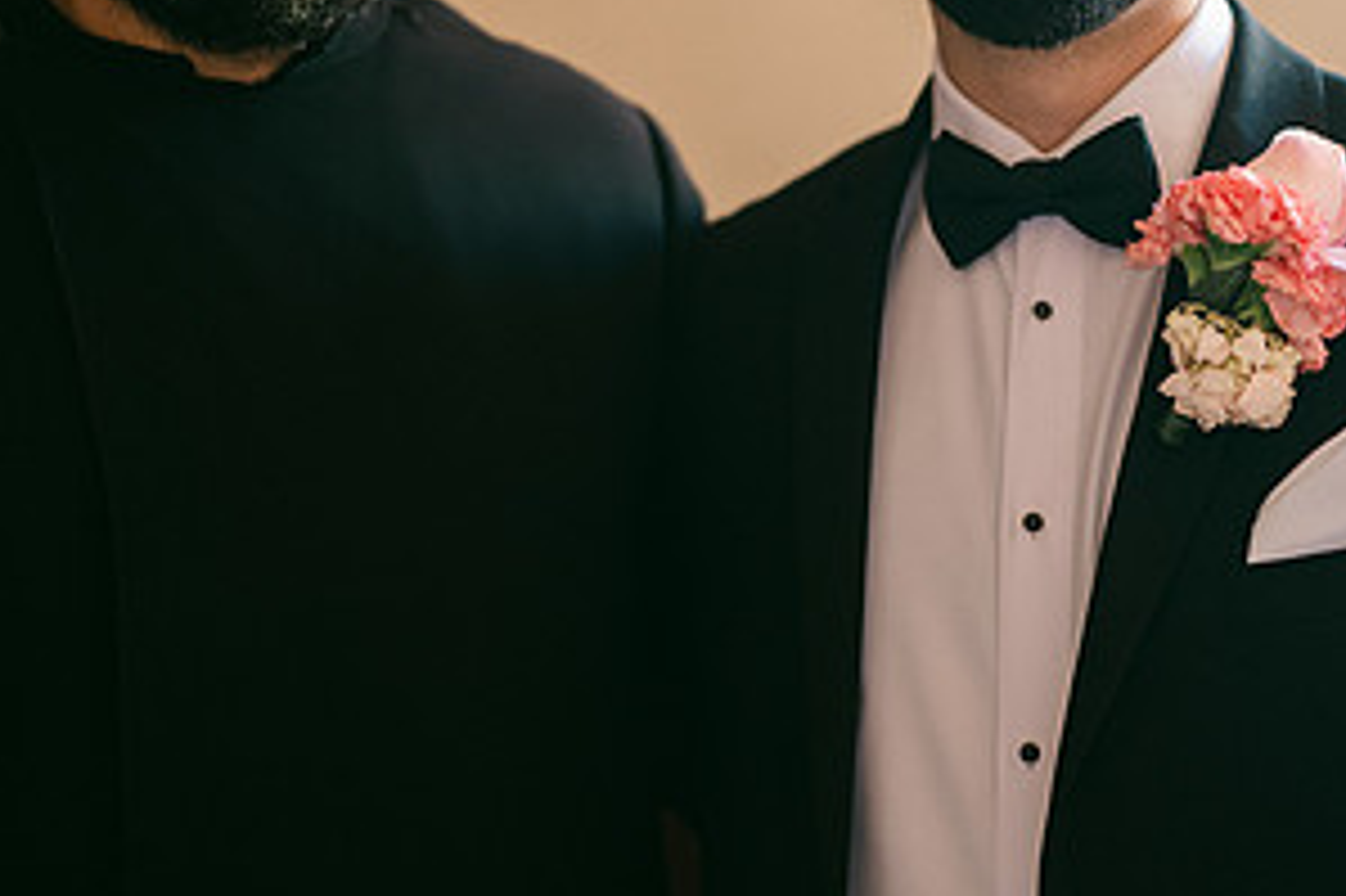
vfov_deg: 19.6
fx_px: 2541
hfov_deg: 29.7
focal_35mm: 68
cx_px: 693
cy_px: 79
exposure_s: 1/80
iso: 320
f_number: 1.2
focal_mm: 35
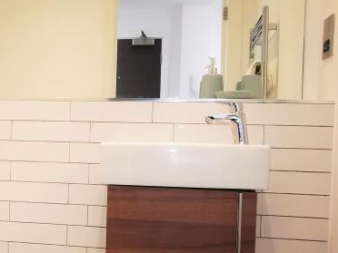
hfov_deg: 42.1
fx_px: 430
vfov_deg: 32.8
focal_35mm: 44
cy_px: 154
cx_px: 100
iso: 320
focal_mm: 2.35
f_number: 2.2
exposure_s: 1/50
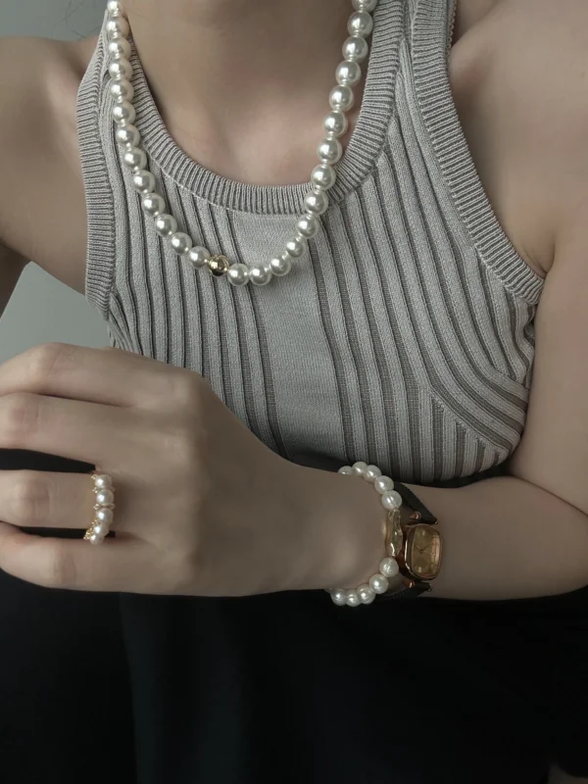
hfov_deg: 46.8
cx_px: 294
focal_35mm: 30
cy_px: 392
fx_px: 679
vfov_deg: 60.0
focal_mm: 2.69
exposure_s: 1/60
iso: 80
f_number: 1.9
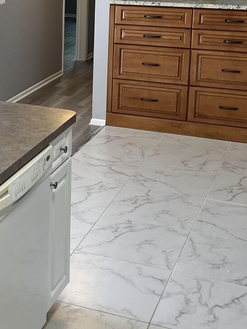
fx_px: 675
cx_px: -18
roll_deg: +0.4
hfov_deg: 19.9
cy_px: 67
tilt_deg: -14.1
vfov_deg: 26.9
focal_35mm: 71
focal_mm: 5.1
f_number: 1.6
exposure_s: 1/120
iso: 80
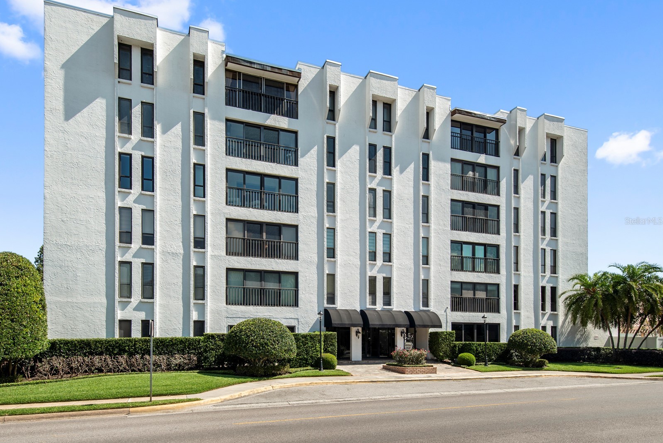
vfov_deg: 70.5
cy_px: 221
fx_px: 313
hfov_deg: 93.2
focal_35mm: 17
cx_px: 312
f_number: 8
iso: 160
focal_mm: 16
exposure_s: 1/200
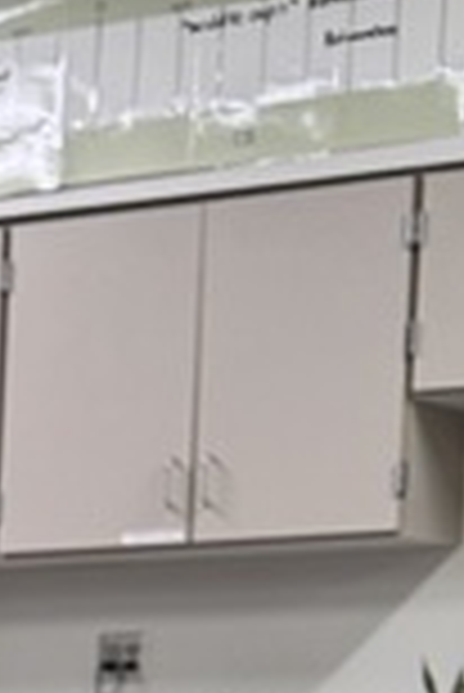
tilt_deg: -8.0
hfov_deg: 7.2
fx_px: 3202
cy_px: 1156
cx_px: -1027
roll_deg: +0.0
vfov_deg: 11.6
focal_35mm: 166
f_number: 1.78
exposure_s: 1/60
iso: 100
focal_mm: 6.76
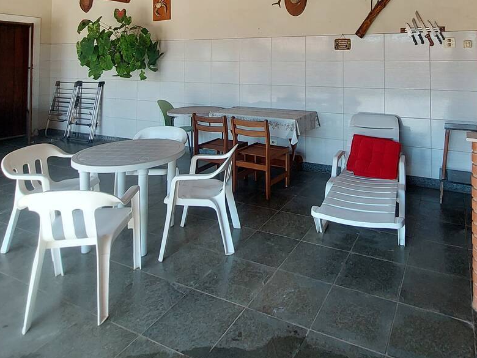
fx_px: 331
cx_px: 306
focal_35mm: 24
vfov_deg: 51.9
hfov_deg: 70.1
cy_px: 55
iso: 40
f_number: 2.2
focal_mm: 1.74
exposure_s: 1/143
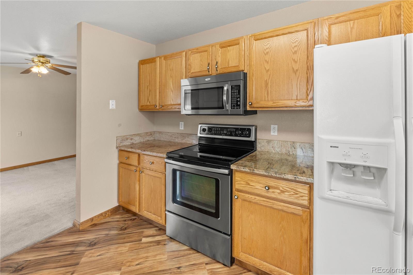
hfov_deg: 100.4
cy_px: 138
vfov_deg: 77.3
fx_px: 172
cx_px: 206
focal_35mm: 15
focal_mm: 10
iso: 200
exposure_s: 1/3
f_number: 10
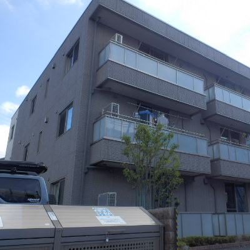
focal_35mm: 34
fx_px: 278
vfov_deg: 48.4
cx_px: 180
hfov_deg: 47.1
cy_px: 130
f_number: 7.9
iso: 80
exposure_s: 1/100
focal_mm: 4.2
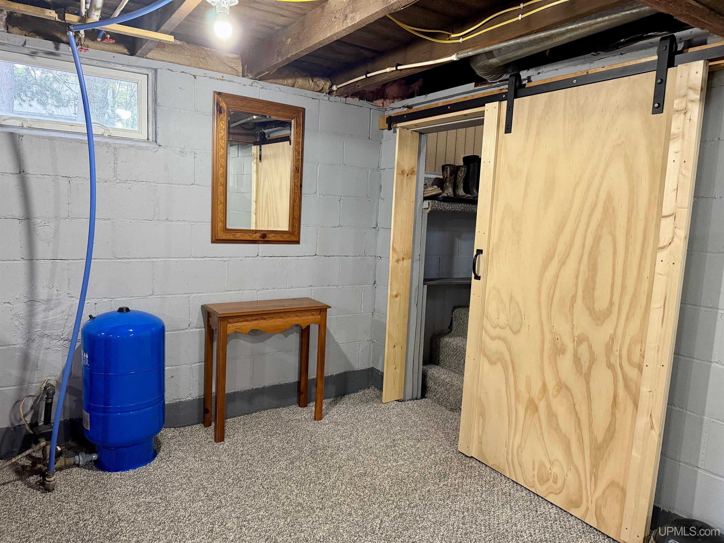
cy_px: 272
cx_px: 362
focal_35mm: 24
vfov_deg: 56.8
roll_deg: -2.4
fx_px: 502
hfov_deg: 71.6
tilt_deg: -7.0
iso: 500
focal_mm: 6.76
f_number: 1.78
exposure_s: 1/60
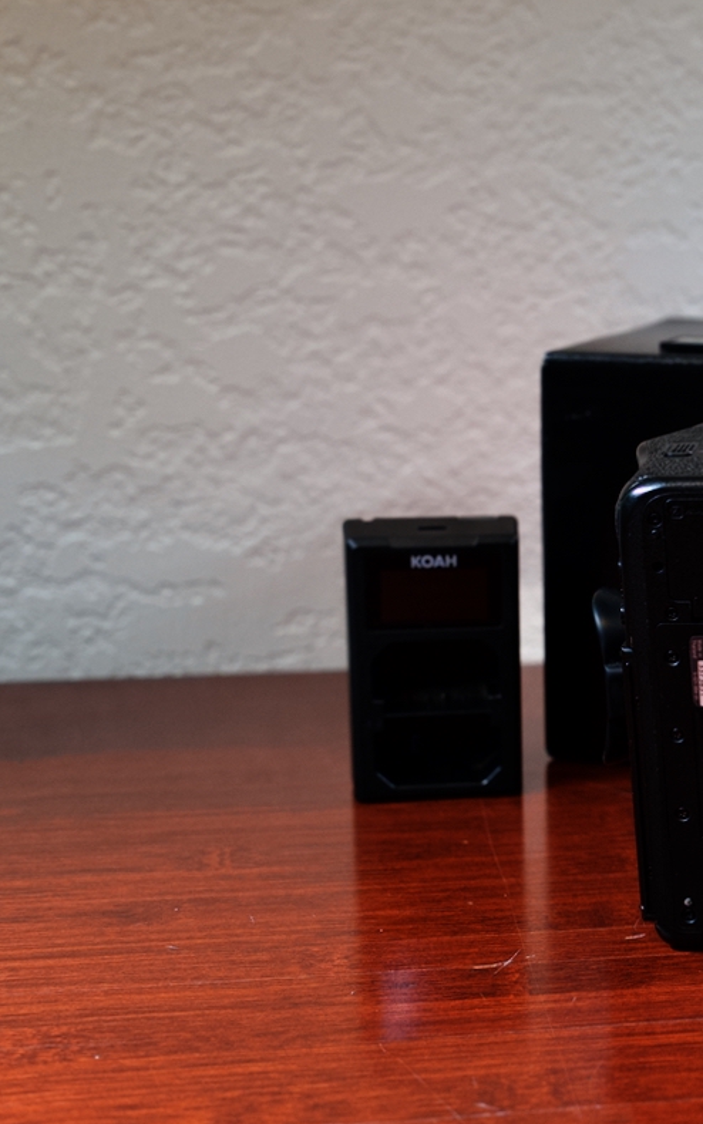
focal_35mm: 71
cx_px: 834
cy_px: 585
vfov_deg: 29.0
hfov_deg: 17.5
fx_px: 2176
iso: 4000
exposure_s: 1/80
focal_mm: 43
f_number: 5.6
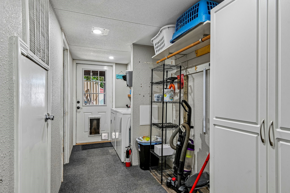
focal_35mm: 19
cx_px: 145
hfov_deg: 86.9
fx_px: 153
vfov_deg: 64.5
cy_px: 96
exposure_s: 1/8
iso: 400
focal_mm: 19
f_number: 8
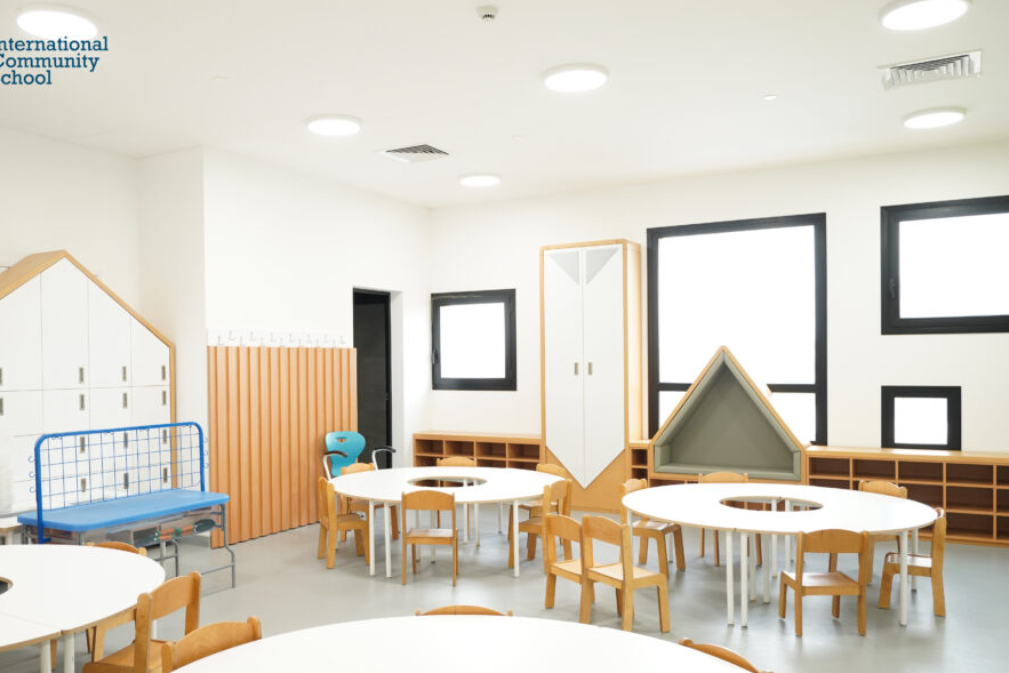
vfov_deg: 44.9
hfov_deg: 63.4
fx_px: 813
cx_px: 438
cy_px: 370
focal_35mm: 29
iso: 500
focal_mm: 17
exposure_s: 1/100
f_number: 2.8
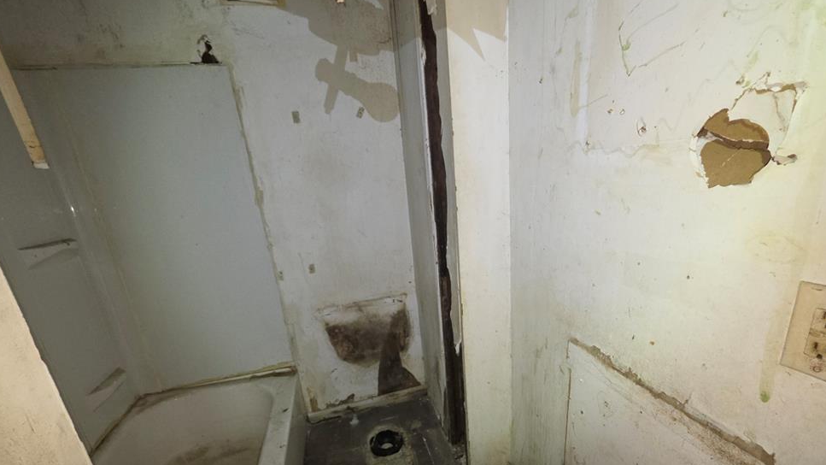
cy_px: 291
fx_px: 329
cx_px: 427
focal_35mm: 15
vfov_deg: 69.4
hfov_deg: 103.0
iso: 200
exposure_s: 1/50
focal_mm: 2.2
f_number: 1.9
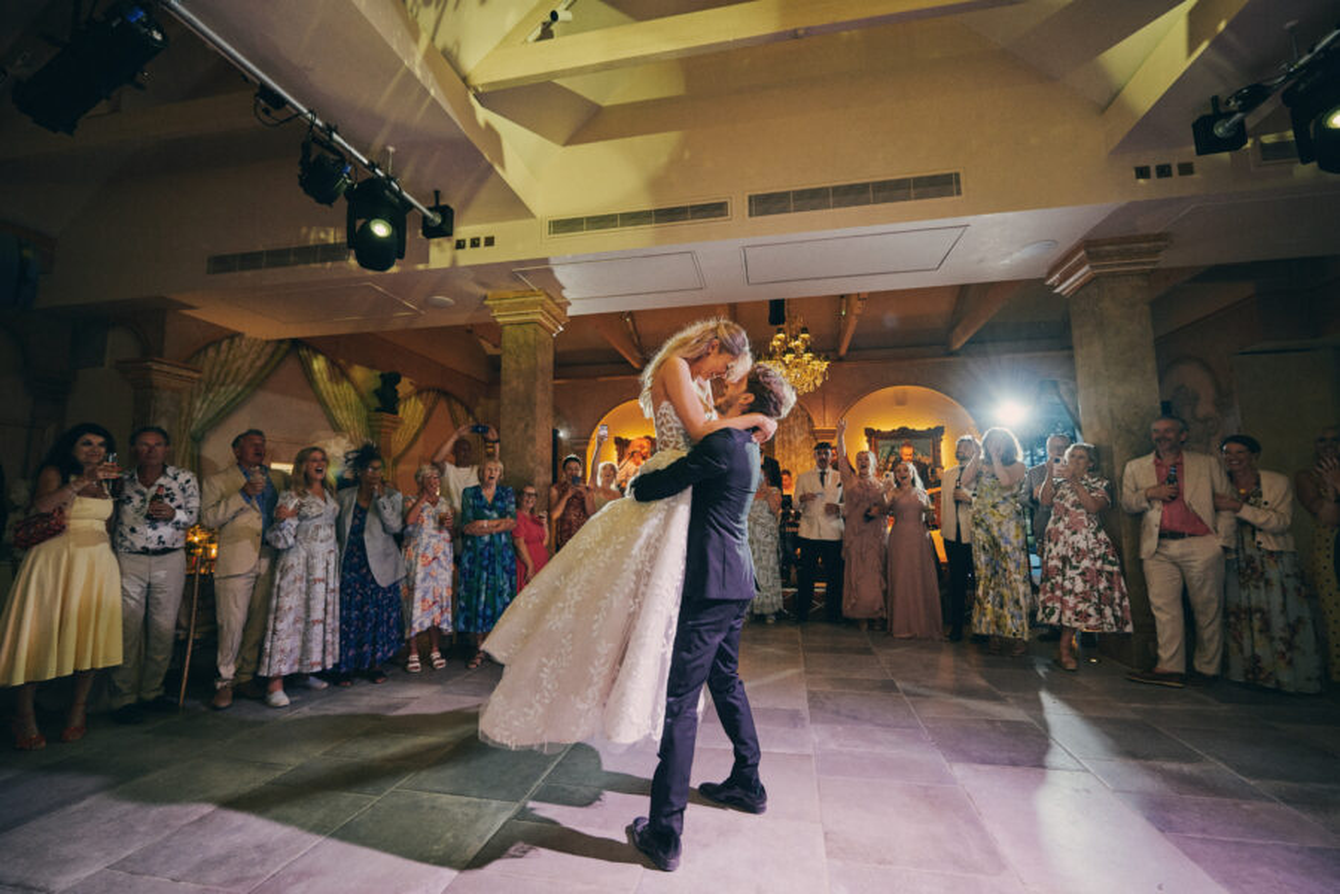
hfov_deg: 100.4
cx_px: 670
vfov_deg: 77.3
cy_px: 447
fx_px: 558
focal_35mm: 15
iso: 500
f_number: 2.8
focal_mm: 15
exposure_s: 1/160
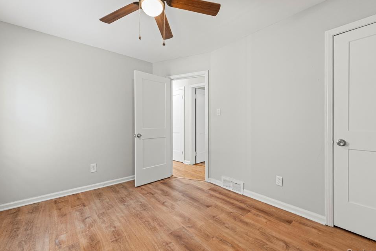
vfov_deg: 77.3
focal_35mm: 15
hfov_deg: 100.4
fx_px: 157
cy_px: 125
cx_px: 186
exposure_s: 1/4
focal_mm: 14
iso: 500
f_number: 10
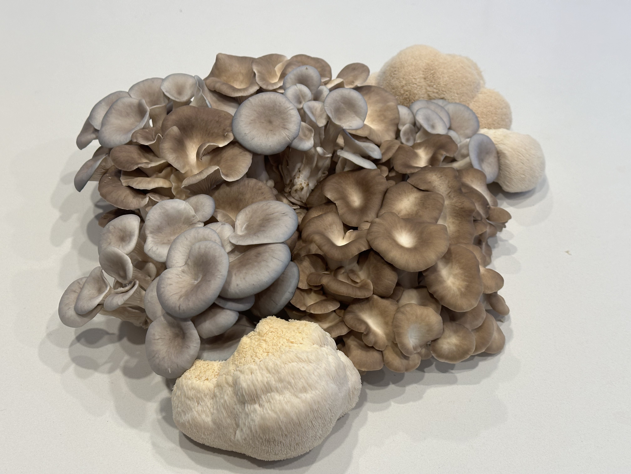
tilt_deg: -39.1
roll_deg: +0.1
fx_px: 875
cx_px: 316
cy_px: 237
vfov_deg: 30.3
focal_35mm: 48
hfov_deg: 39.7
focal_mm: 6.86
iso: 125
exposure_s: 1/60
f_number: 1.78
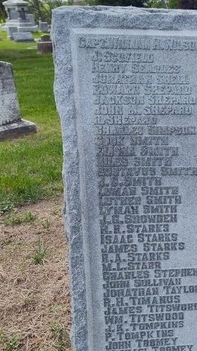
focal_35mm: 47
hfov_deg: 23.7
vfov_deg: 43.7
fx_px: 437
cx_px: 222
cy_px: 196
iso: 100
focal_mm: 5.56
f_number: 1.8
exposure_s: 1/731
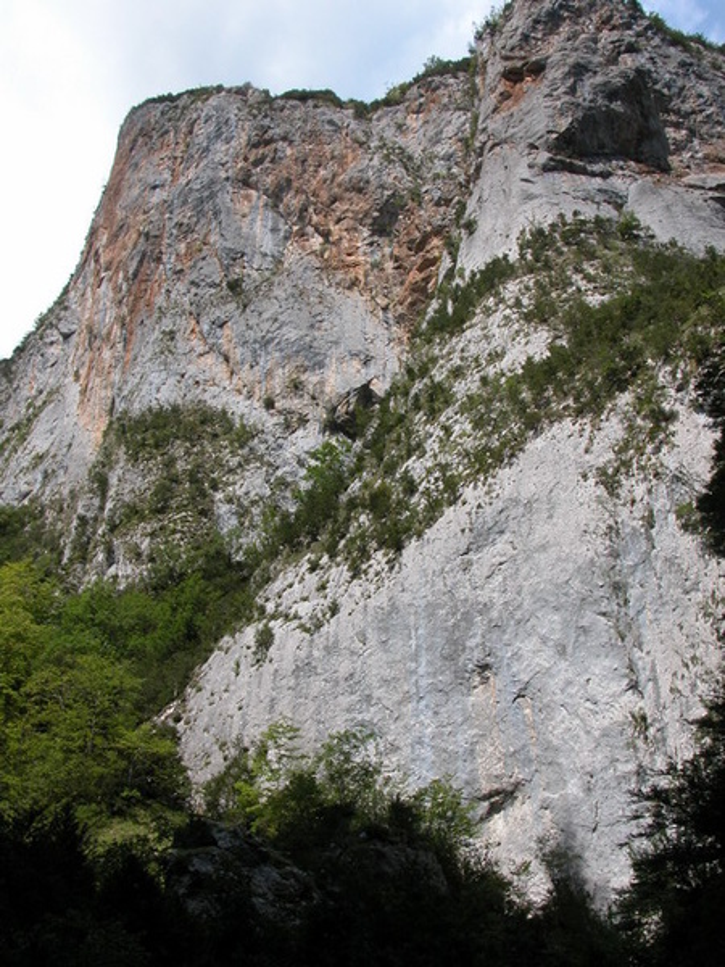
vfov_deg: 52.6
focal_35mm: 35
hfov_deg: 40.7
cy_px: 484
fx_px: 977
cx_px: 362
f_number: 6.3
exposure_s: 1/248
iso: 100
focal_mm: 8.9
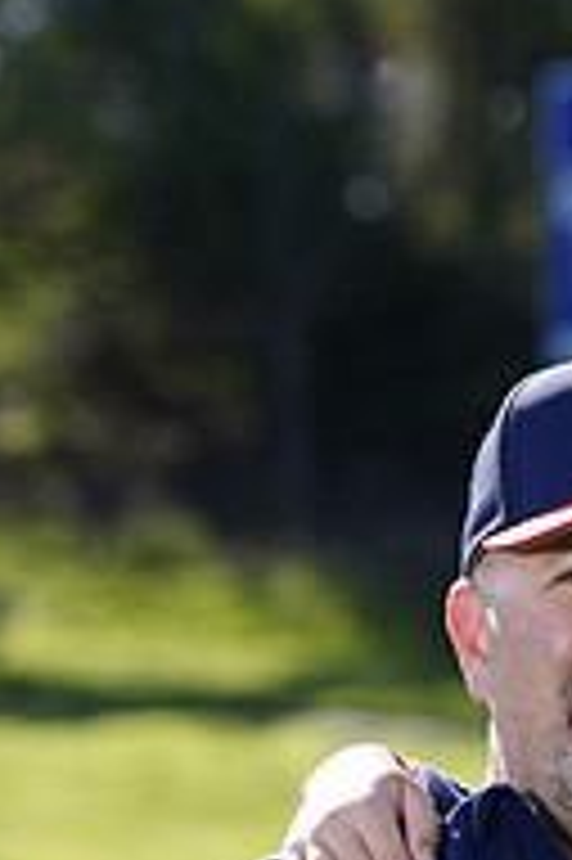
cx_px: 682
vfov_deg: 5.1
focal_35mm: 404
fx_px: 9645
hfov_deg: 3.4
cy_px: 977
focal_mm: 133
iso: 100
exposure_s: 1/250
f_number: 5
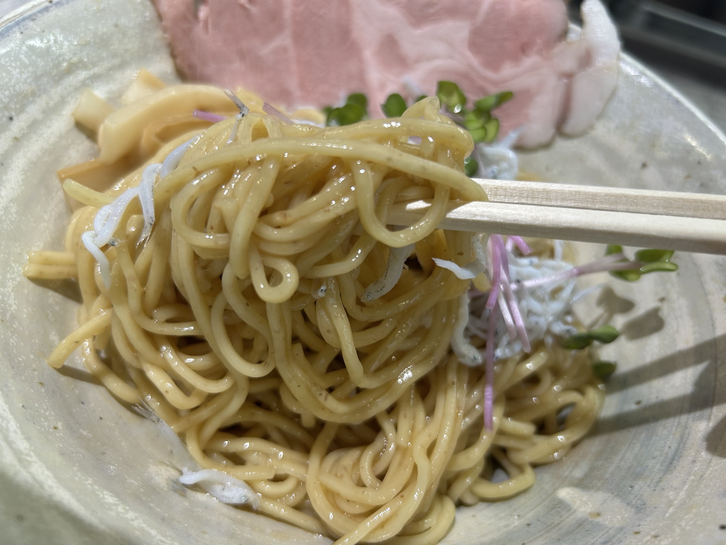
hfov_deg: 67.3
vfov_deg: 53.1
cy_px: 272
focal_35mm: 26
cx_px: 363
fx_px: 545
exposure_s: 1/98
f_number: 1.5
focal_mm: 5.7
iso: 40
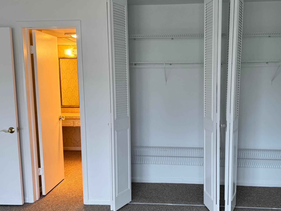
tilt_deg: -6.1
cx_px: 174
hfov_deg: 53.4
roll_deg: +0.7
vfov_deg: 41.8
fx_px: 276
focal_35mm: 34
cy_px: 114
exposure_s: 1/120
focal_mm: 6.76
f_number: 1.78
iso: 125
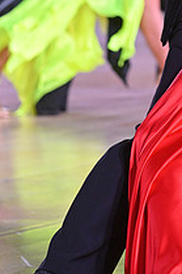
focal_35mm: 375
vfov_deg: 5.5
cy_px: -47
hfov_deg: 3.7
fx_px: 2848
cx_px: 206
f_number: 4
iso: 3200
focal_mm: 135
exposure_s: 1/400
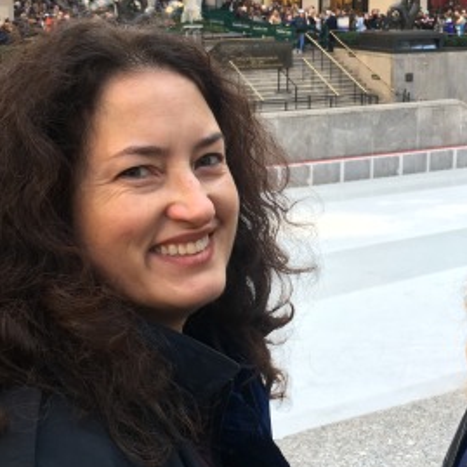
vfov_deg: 28.0
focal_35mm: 61
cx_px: 304
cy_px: 156
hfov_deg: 28.0
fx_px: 931
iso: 25
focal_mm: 4.15
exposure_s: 1/60
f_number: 2.2
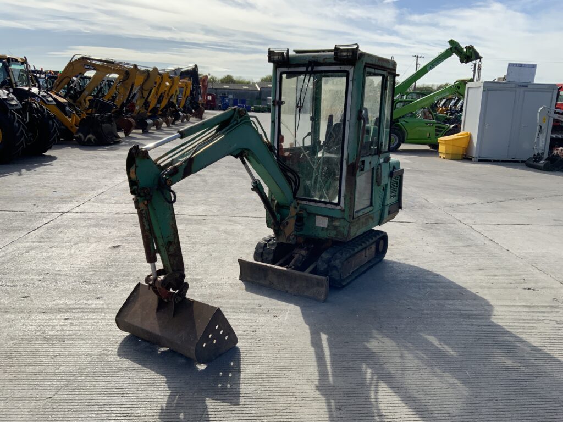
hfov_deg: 61.7
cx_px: 282
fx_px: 472
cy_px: 211
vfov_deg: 48.2
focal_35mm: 29
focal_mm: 3
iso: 16
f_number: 1.8
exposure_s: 1/1626
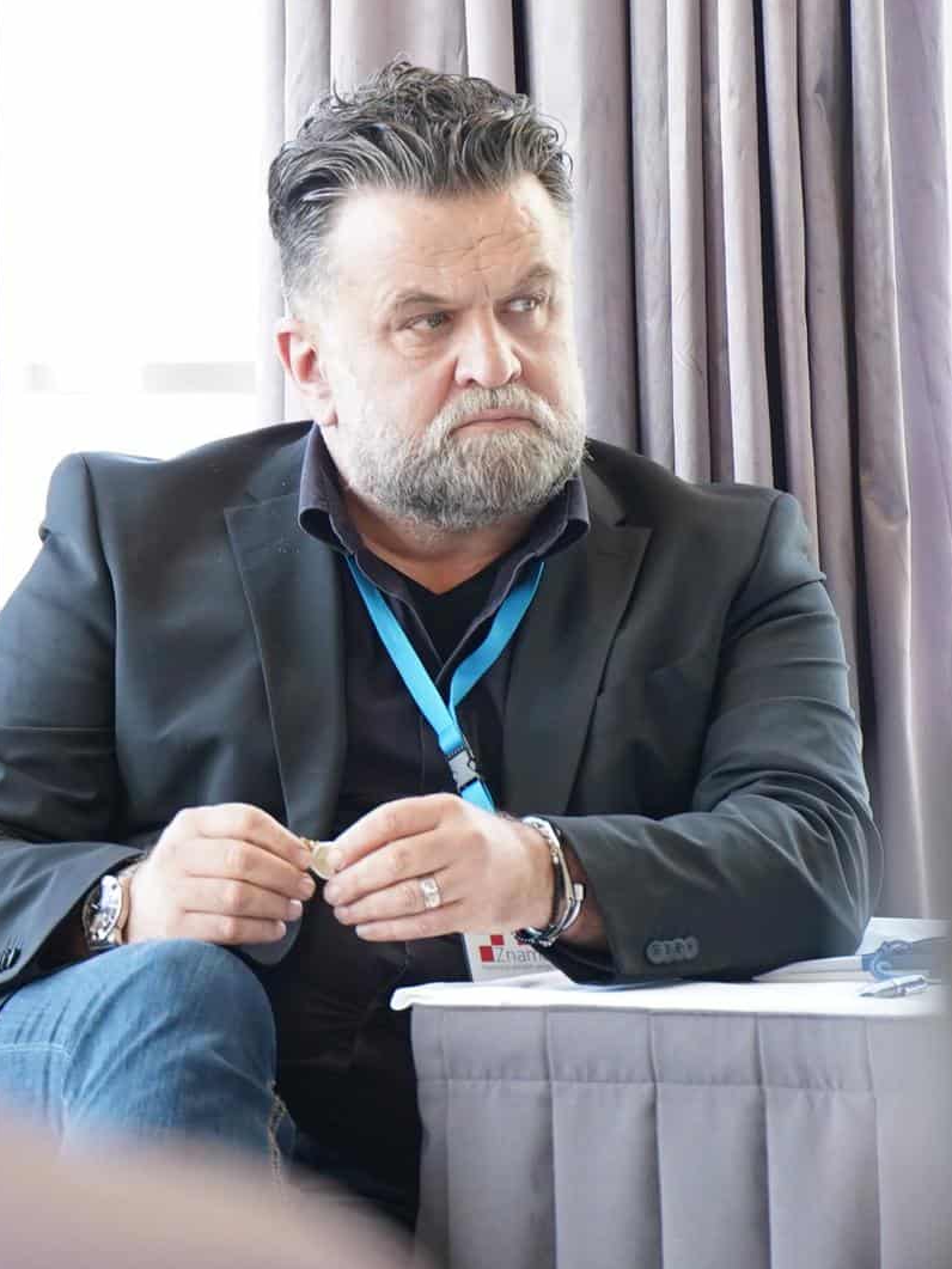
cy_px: 636
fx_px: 9569
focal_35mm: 261
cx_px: 338
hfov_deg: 5.7
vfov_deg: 7.6
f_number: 2.8
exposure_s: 1/250
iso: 800
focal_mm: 180
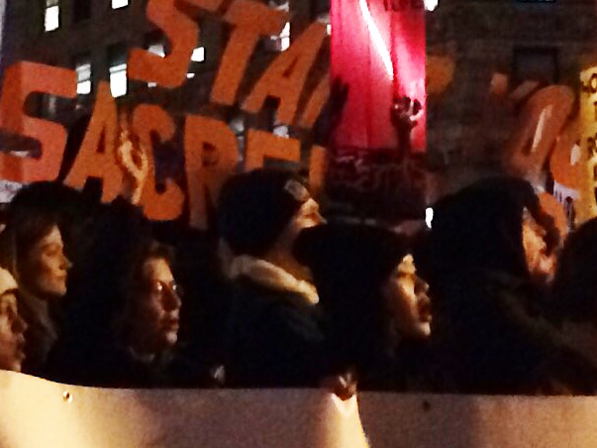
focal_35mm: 157
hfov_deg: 12.4
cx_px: -18
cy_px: -215
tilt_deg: +13.8
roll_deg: -0.5
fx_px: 2707
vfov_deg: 9.2
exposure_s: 1/15
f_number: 2.2
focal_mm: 4.15
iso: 500
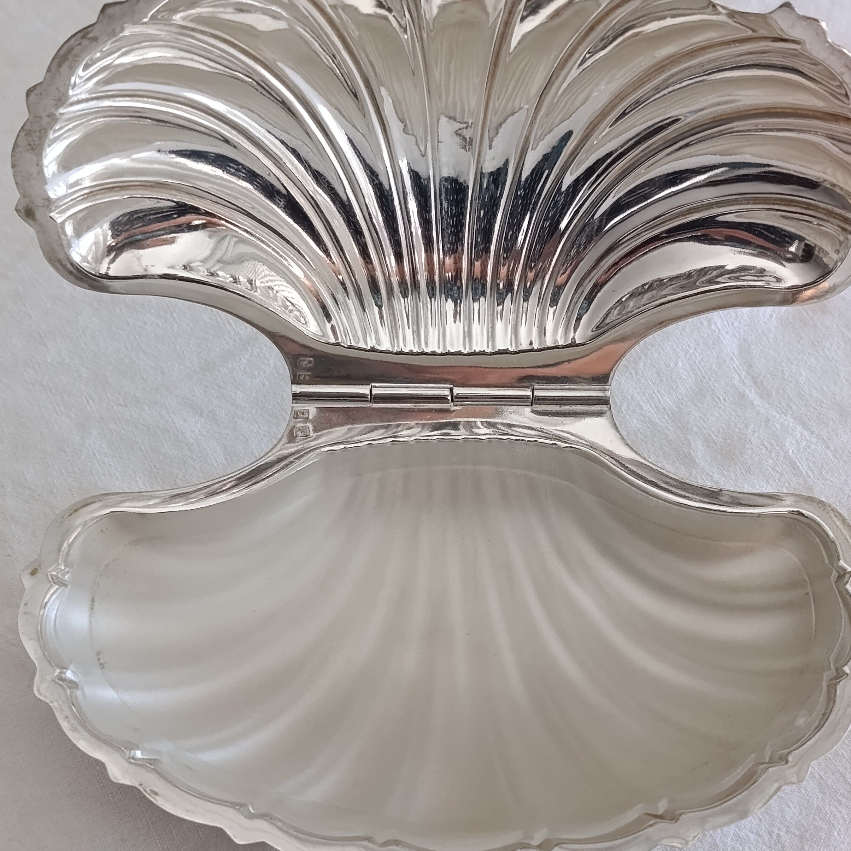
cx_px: 479
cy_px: 514
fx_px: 1919
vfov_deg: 25.0
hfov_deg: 25.0
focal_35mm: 69
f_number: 1.65
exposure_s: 1/100
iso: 740
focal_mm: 6.11
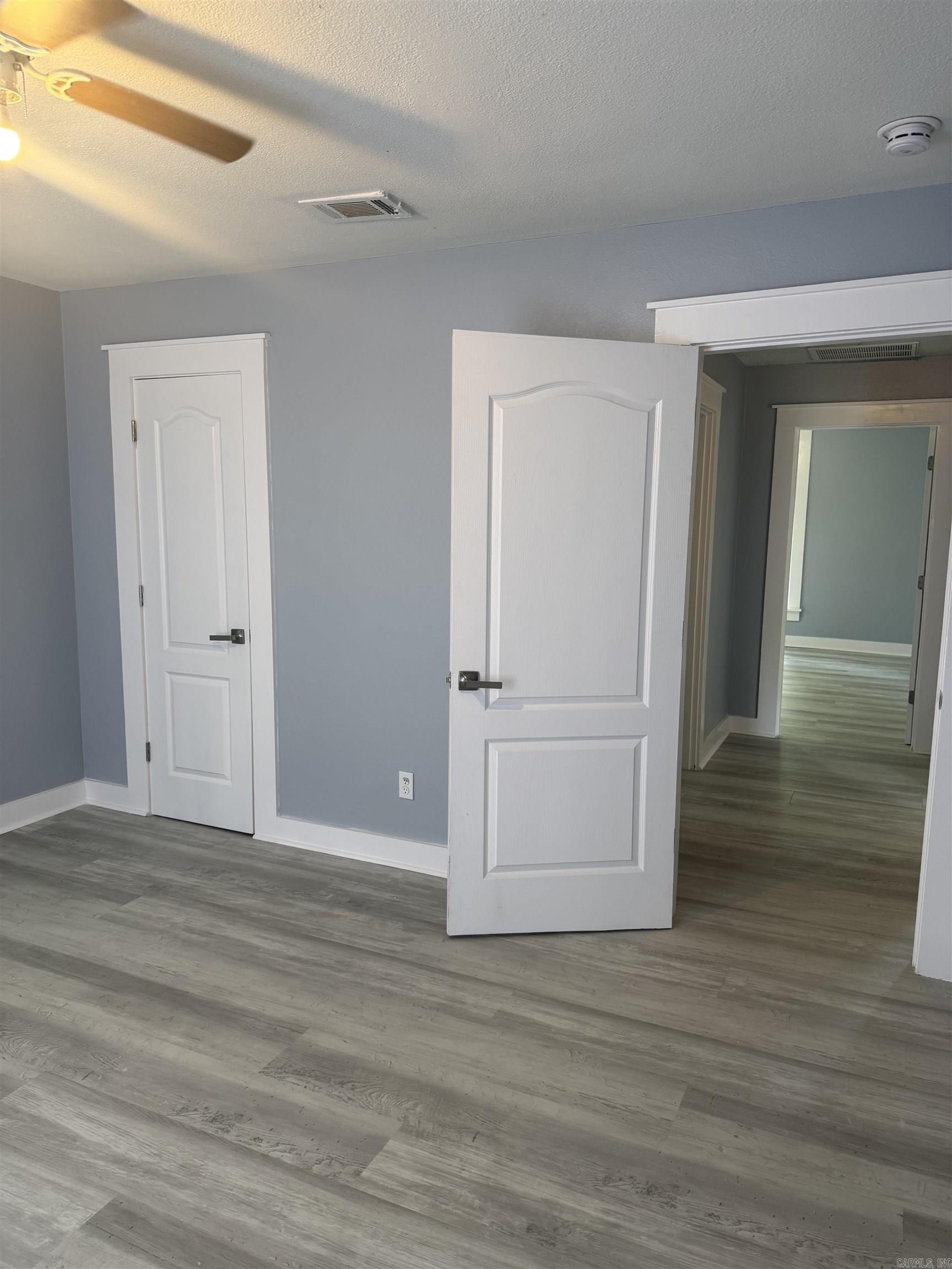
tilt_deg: -8.7
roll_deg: +0.3
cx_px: 476
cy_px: 634
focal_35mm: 24
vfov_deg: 71.6
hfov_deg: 56.8
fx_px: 880
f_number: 1.78
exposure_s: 1/60
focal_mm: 6.76
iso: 125
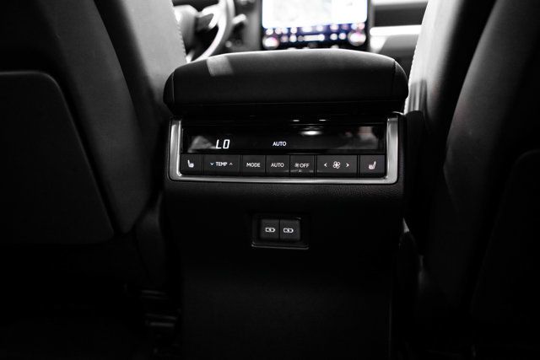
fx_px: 360
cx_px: 270
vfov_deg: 53.2
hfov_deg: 73.7
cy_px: 180
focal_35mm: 24
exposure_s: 1/250
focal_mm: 24
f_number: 2.8
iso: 2500
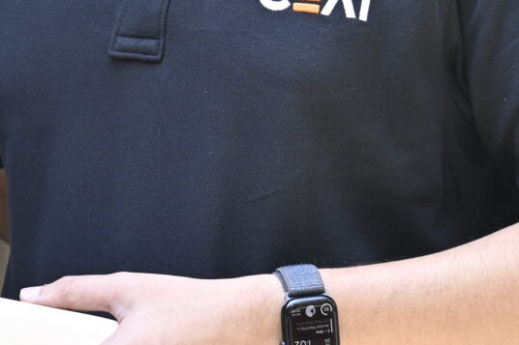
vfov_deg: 7.2
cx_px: -249
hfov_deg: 10.4
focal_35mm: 191
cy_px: 5
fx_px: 2753
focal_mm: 40
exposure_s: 1/250
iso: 250
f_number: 4
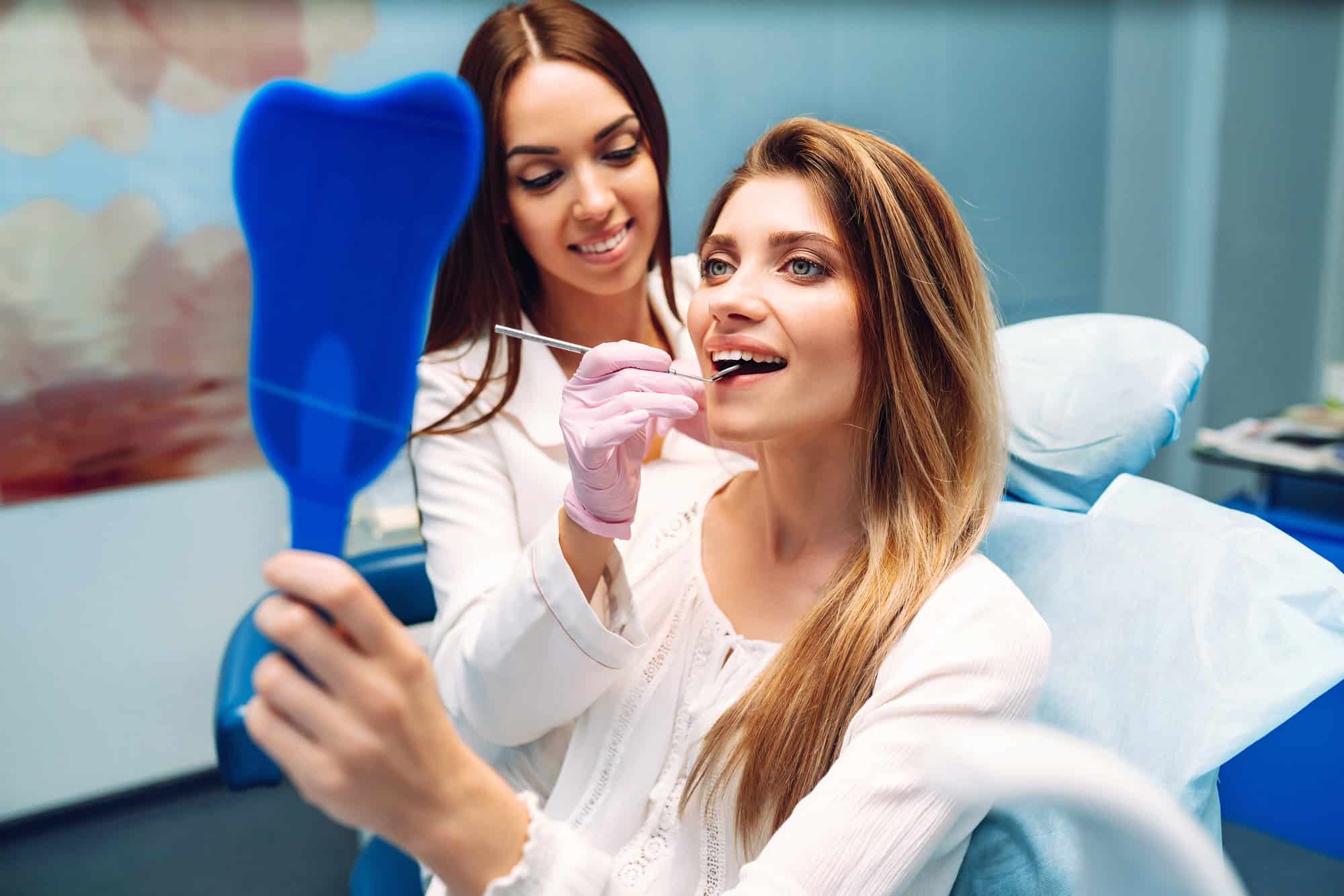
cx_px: 672
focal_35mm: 35
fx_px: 1307
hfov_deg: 54.4
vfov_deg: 37.9
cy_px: 448
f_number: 2.8
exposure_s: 1/250
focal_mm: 35
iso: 160
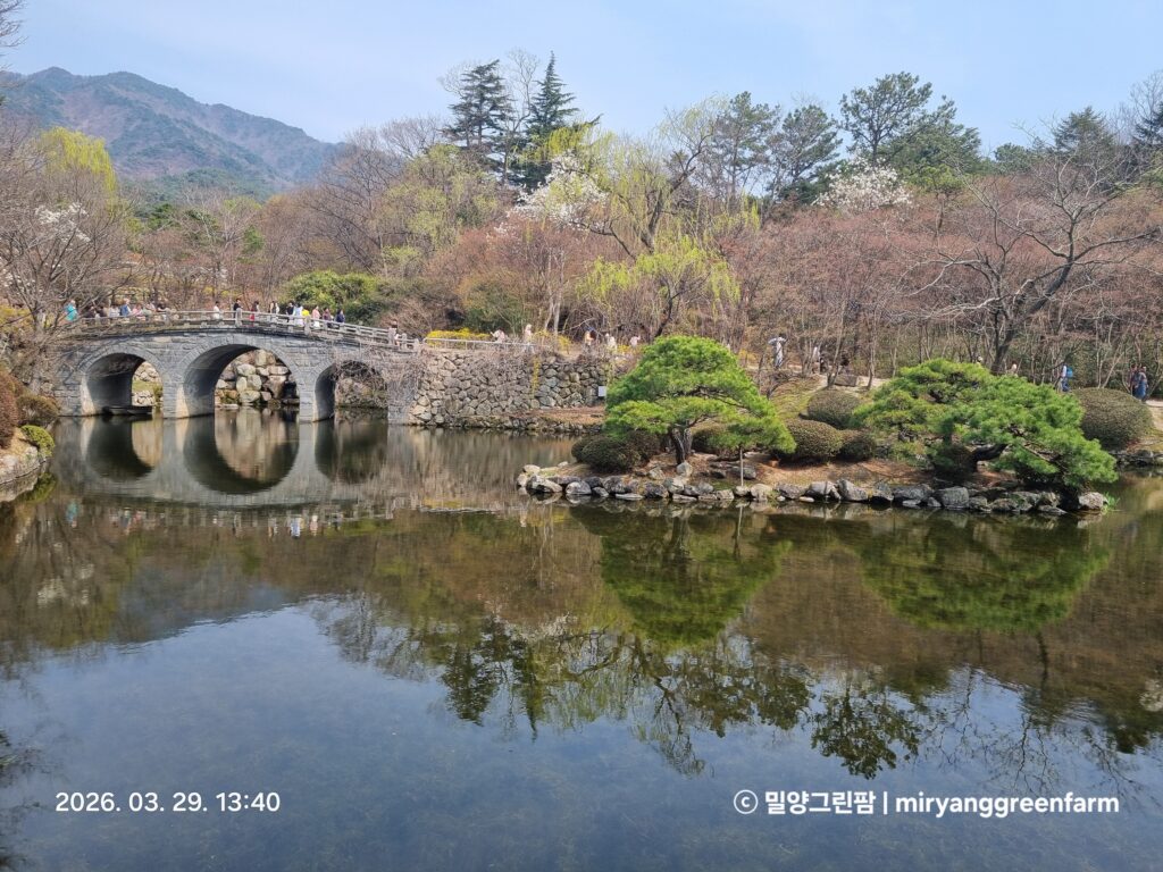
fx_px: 874
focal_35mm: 26
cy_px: 436
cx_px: 582
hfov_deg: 67.3
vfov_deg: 53.1
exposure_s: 1/2000
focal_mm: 5.4
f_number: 1.8
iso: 50
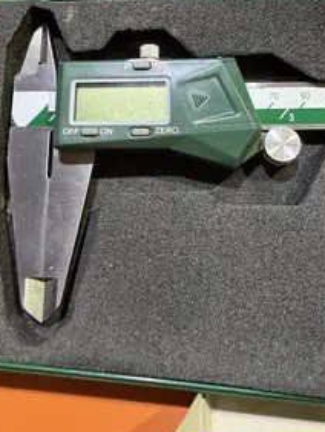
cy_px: 144
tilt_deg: -74.1
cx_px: 158
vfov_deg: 52.9
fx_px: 425
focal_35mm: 34
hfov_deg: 41.8
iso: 400
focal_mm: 2.22
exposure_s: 1/60
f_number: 2.2
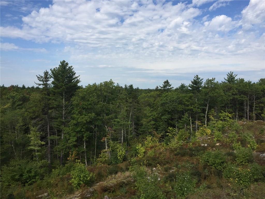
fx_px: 222
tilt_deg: -2.6
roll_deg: -2.9
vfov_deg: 48.2
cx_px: 132
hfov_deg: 61.7
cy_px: 100
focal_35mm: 29
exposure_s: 1/3597
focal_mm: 4.15
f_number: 2.2
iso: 32
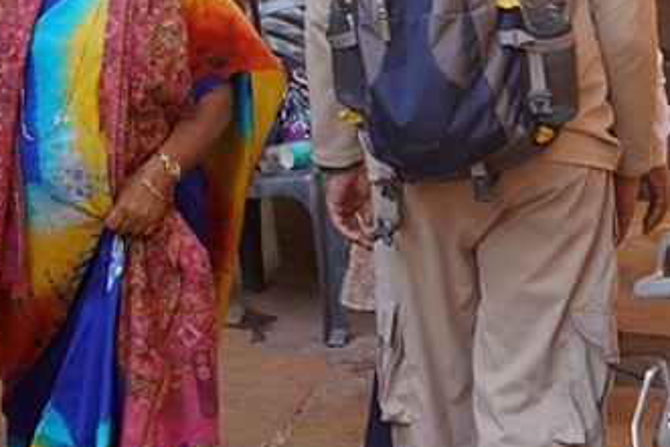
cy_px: -504
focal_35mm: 145
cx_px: -208
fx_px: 2700
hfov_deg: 13.6
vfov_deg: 8.8
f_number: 5.6
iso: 100
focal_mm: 24
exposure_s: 1/100
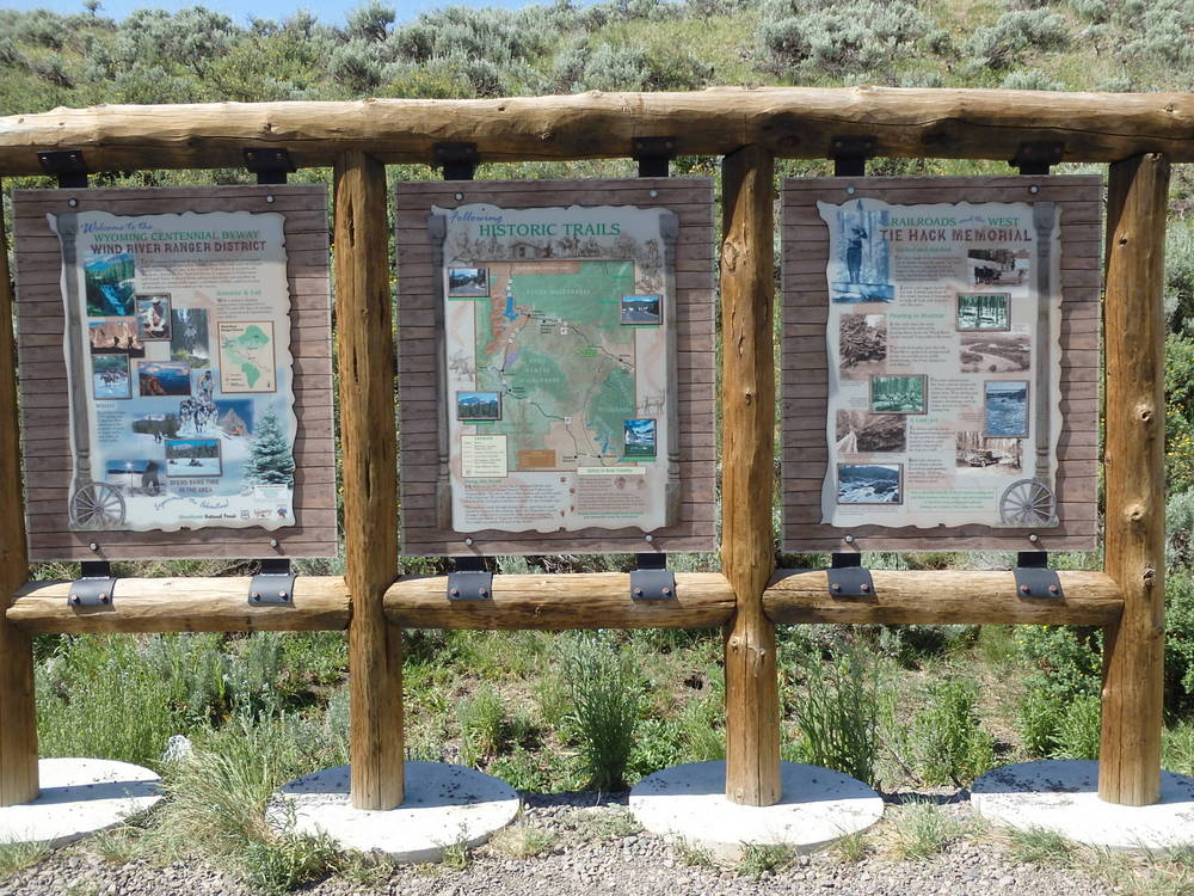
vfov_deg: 36.0
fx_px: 1380
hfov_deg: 46.8
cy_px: 448
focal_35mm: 40
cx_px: 597
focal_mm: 7.3
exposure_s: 1/400
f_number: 4.7
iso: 125
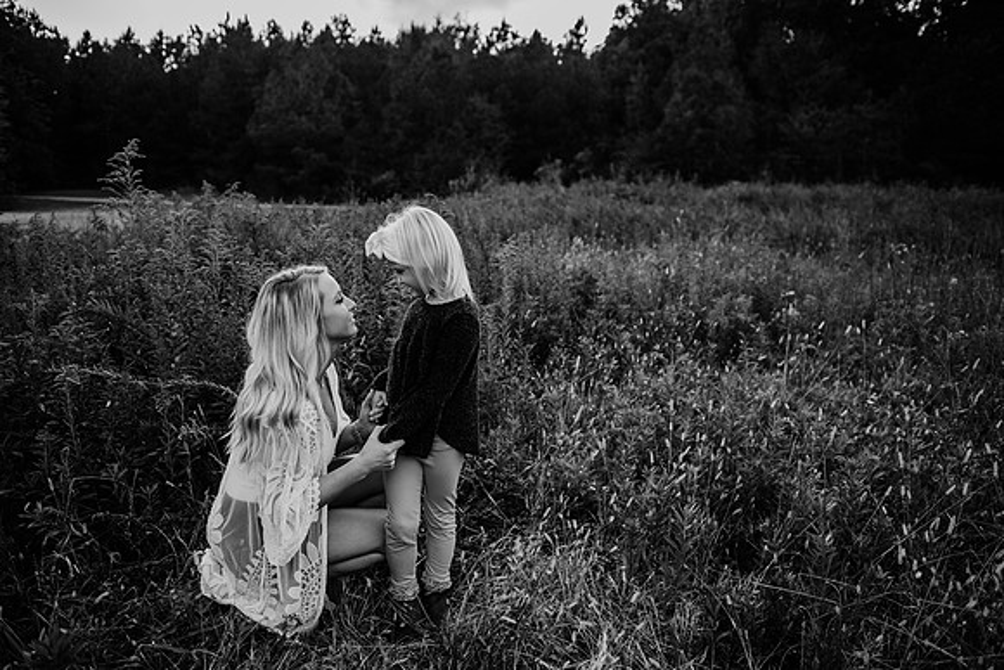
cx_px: 488
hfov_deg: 71.1
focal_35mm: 25
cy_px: 335
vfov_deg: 51.0
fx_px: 703
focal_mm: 24
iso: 250
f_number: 2.5
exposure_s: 1/1250
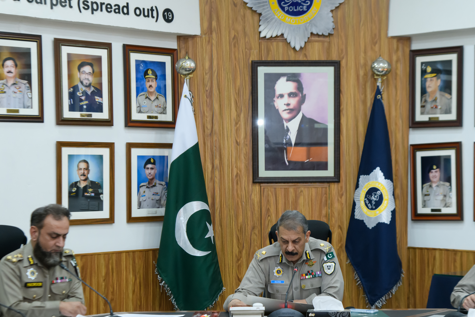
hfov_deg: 24.2
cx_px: 284
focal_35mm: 84
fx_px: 1108
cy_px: 197
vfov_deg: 16.2
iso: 2500
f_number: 6.3
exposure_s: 1/80
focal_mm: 66
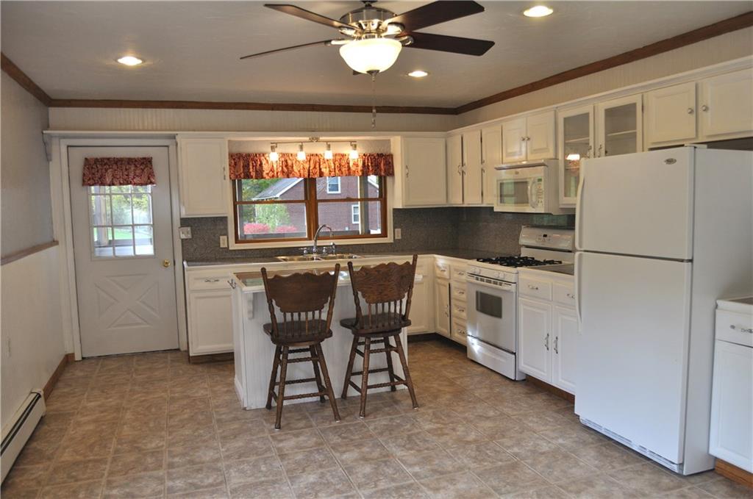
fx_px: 564
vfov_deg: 47.8
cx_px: 376
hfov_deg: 67.5
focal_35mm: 27
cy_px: 250
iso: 400
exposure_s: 1/100
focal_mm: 18
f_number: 5
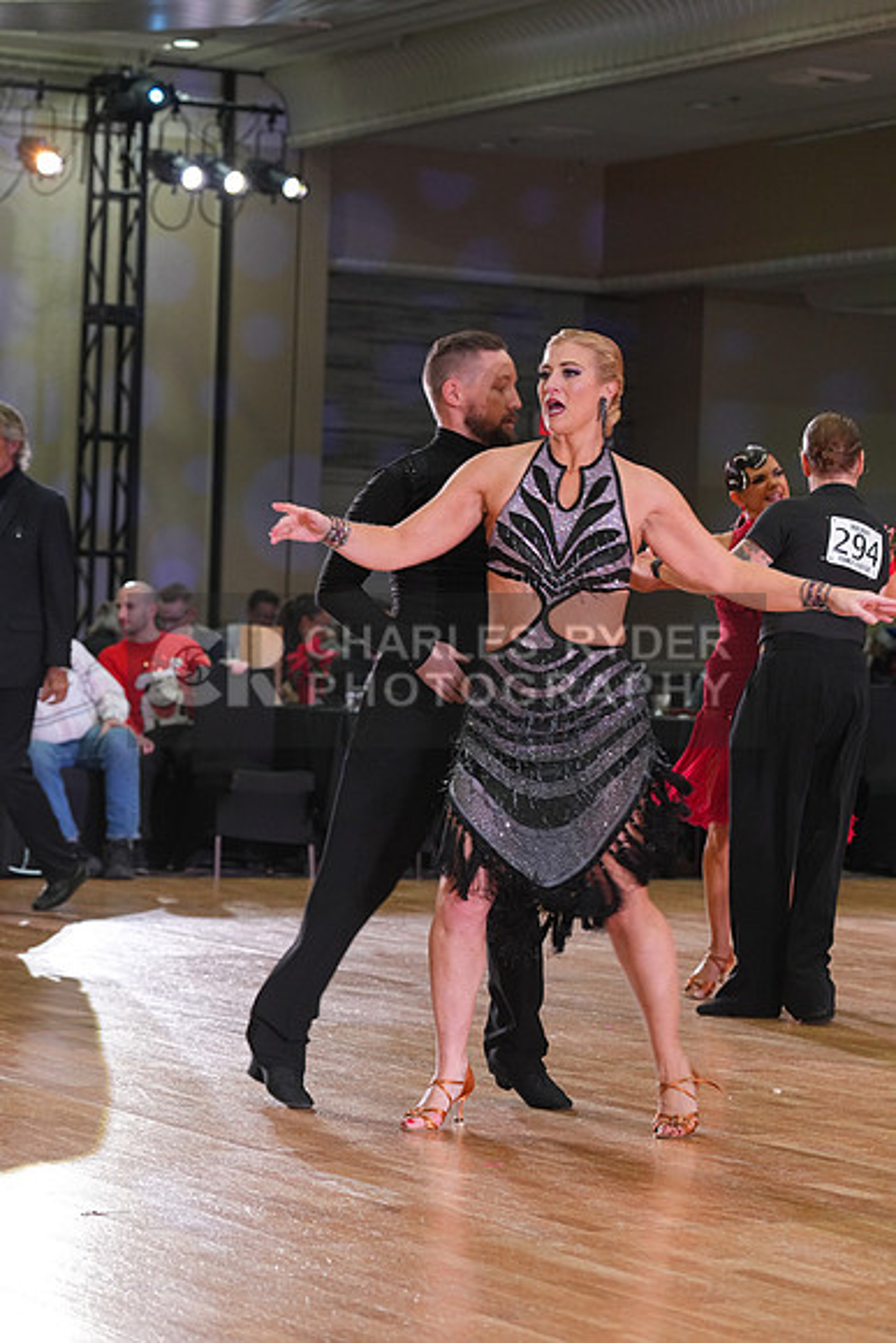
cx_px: 448
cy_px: 672
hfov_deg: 13.7
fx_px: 3731
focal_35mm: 100
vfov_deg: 20.4
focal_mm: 100
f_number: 5
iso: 2500
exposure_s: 1/200
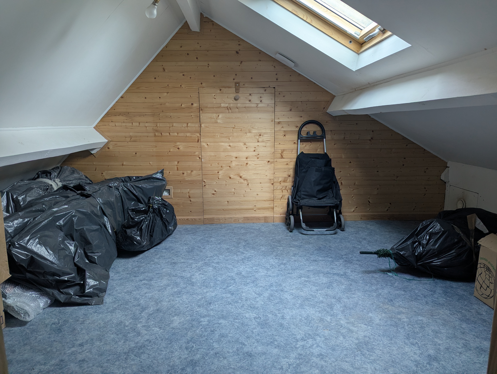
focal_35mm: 24
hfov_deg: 71.5
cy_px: 187
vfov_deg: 56.9
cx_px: 248
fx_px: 345
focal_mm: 6.81
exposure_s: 1/35.5
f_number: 1.85
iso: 61
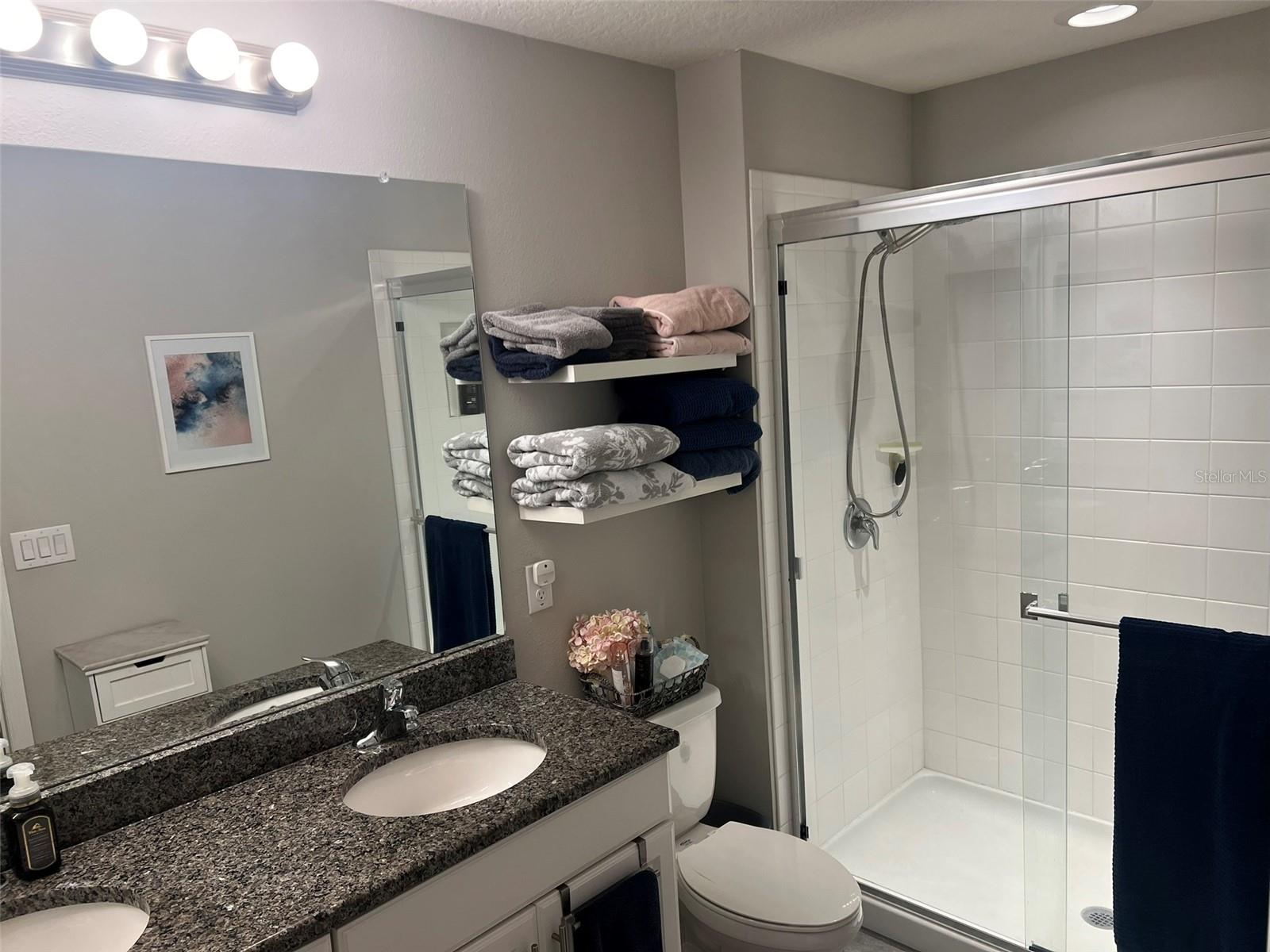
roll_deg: +4.1
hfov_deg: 67.3
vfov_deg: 53.1
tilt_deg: -8.3
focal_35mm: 26
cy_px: 476
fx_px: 954
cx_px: 635
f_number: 1.5
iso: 125
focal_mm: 5.7
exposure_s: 1/120
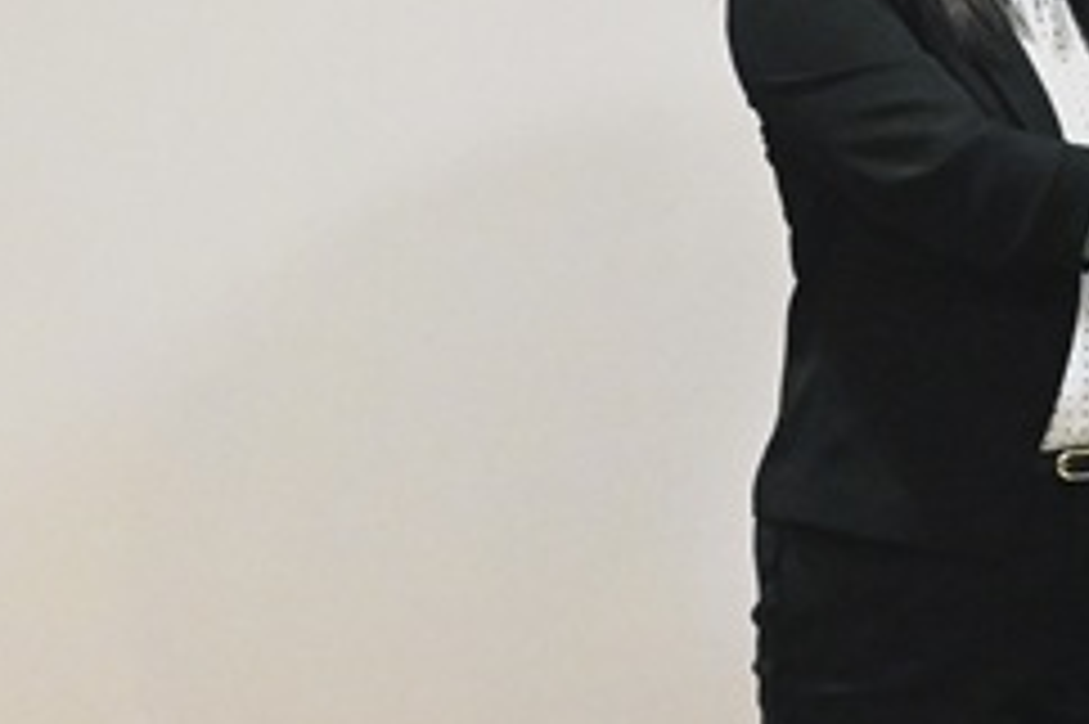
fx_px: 8434
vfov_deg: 4.9
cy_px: 225
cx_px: 1638
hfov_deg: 7.3
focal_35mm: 279
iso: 5000
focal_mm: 50
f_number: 6.3
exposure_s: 1/125
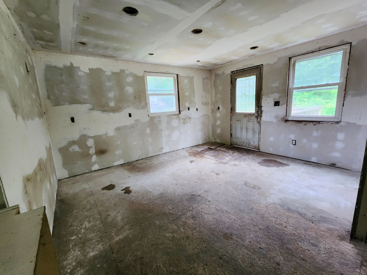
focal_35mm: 13
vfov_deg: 89.9
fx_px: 138
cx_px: 184
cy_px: 138
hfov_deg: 106.2
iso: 320
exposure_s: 1/30
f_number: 2.2
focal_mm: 2.2
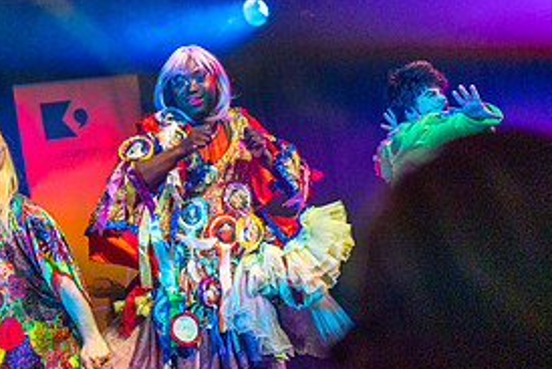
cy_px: 221
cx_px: 119
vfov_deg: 18.4
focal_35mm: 74
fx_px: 1135
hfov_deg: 26.9
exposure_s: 1/3200
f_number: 1.4
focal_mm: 35
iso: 2500
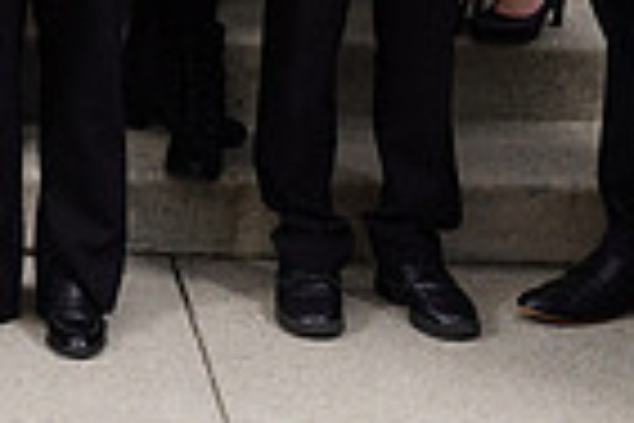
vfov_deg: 7.5
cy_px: -407
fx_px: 3117
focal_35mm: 177
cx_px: -108
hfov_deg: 11.4
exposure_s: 1/200
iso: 100
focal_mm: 43
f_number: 7.1
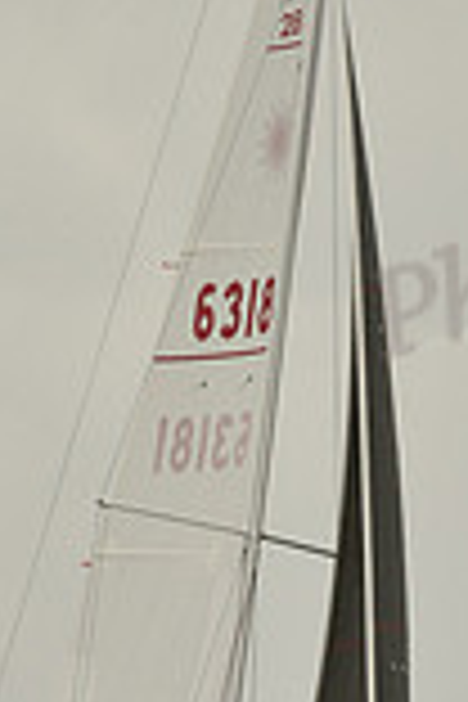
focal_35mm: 745
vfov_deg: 2.8
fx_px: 14526
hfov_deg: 1.8
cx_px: 142
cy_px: 540
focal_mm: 200
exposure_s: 1/800
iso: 400
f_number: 11
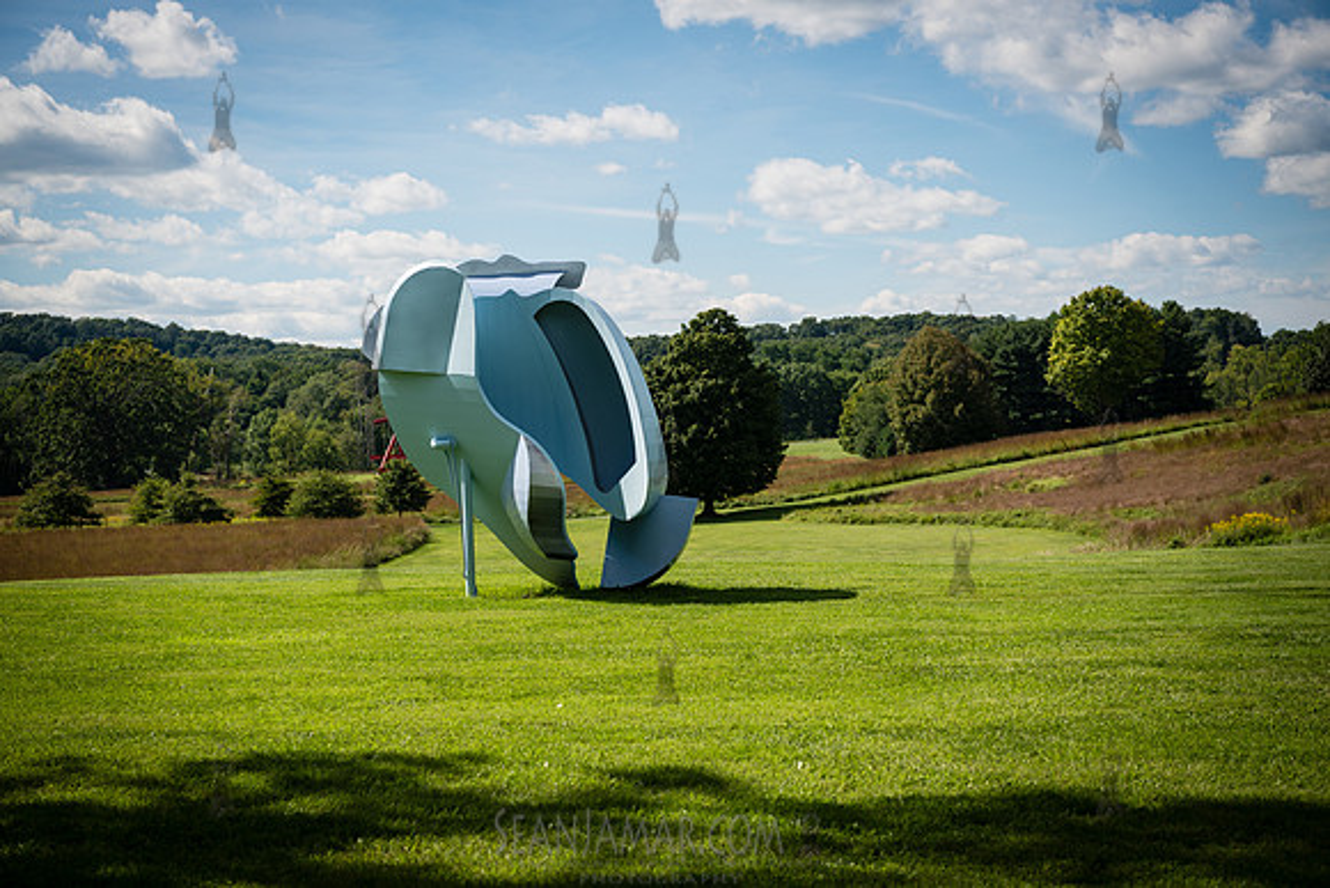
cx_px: 665
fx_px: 2217
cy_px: 444
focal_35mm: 60
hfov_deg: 33.4
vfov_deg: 22.6
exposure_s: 1/1000
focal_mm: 60
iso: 100
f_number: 4
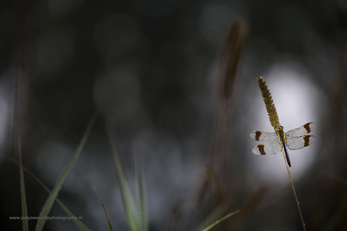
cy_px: 116
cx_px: 174
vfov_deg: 13.1
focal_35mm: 105
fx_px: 1013
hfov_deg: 19.4
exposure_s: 1/800
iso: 100
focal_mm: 105
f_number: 3
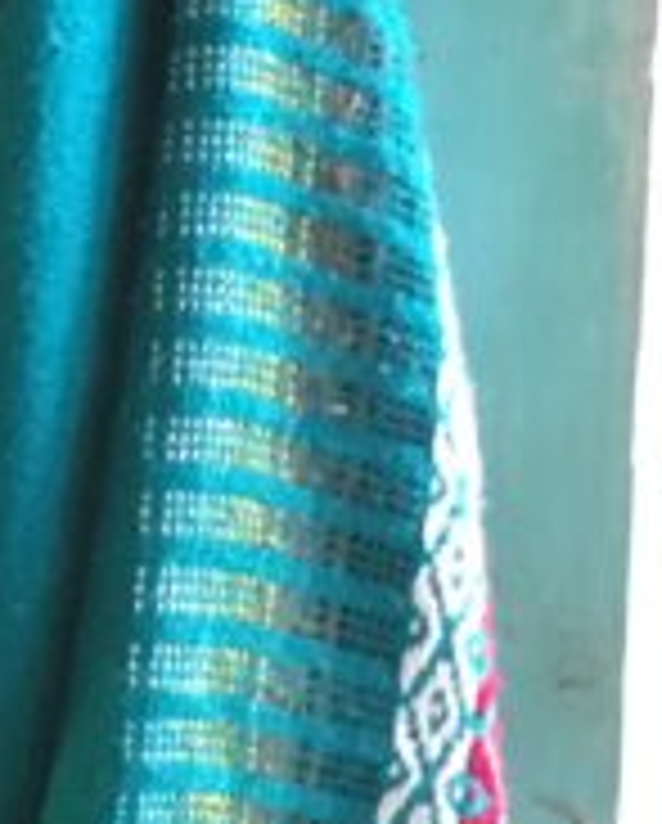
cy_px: 459
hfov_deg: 8.8
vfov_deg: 12.2
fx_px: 3860
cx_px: -991
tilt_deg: -15.9
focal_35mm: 158
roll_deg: +0.4
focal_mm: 4.15
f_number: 2.2
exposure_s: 1/20
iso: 200
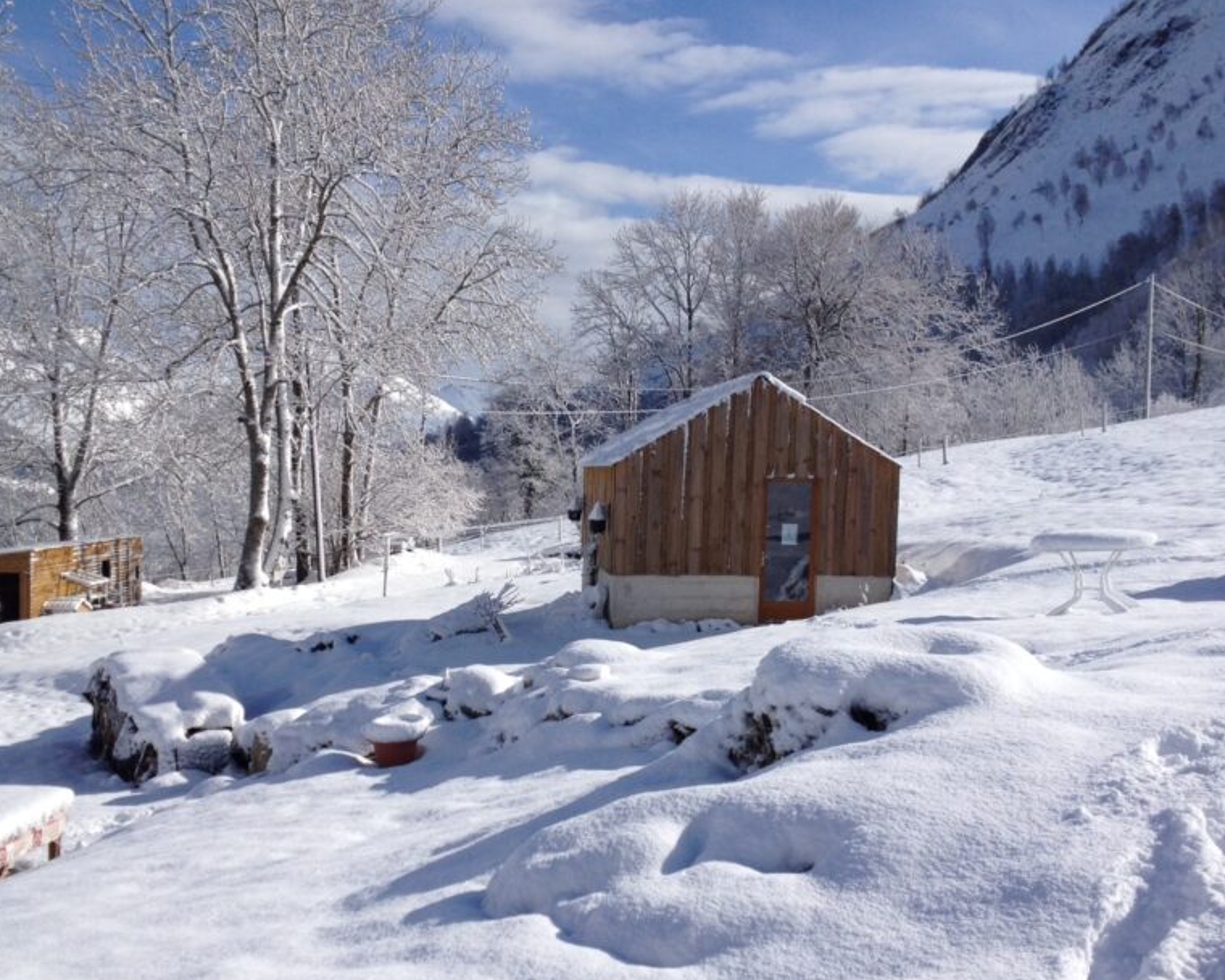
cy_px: 588
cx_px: 608
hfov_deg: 40.3
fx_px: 1668
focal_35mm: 46
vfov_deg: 32.6
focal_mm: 4.28
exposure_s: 1/4608
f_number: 2.4
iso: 50
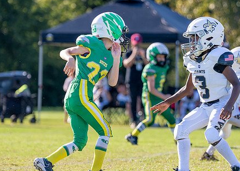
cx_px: 124
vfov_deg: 5.4
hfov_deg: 7.6
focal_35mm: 264
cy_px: 100
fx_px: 1798
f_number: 2.8
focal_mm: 143
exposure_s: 1/2000
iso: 250
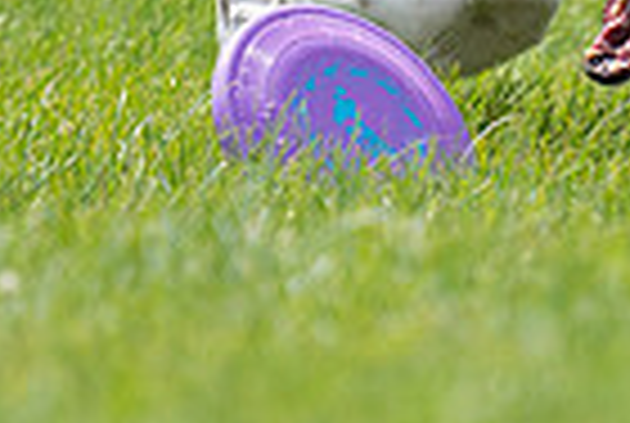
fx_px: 36214
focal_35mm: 2065
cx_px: 828
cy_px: -70
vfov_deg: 0.7
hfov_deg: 1.0
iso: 1000
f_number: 6.3
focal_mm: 500
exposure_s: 1/4000
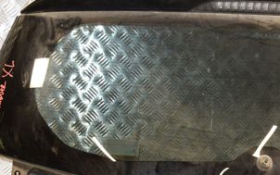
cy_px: 152
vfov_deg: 9.6
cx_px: 252
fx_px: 1038
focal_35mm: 136
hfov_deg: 15.2
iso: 800
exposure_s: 1/125
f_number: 4.8
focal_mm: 42
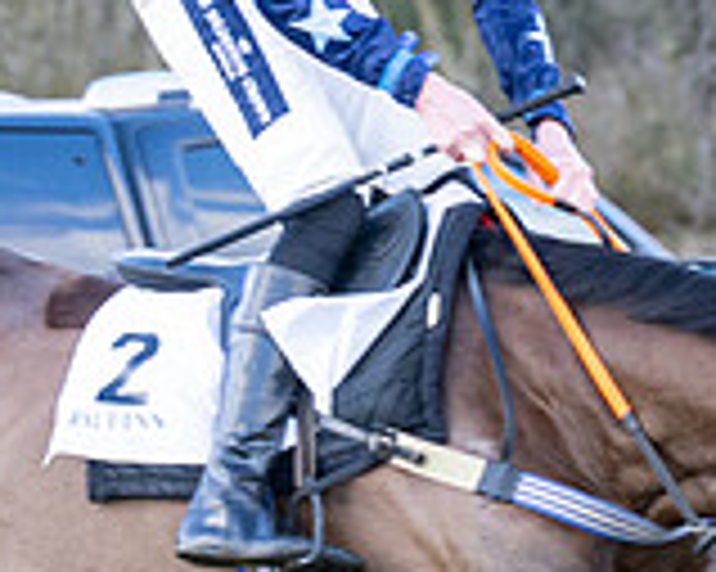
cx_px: 232
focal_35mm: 820
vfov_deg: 1.9
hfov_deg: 2.4
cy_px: 506
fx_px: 17366
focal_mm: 104
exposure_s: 1/500
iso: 400
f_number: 4
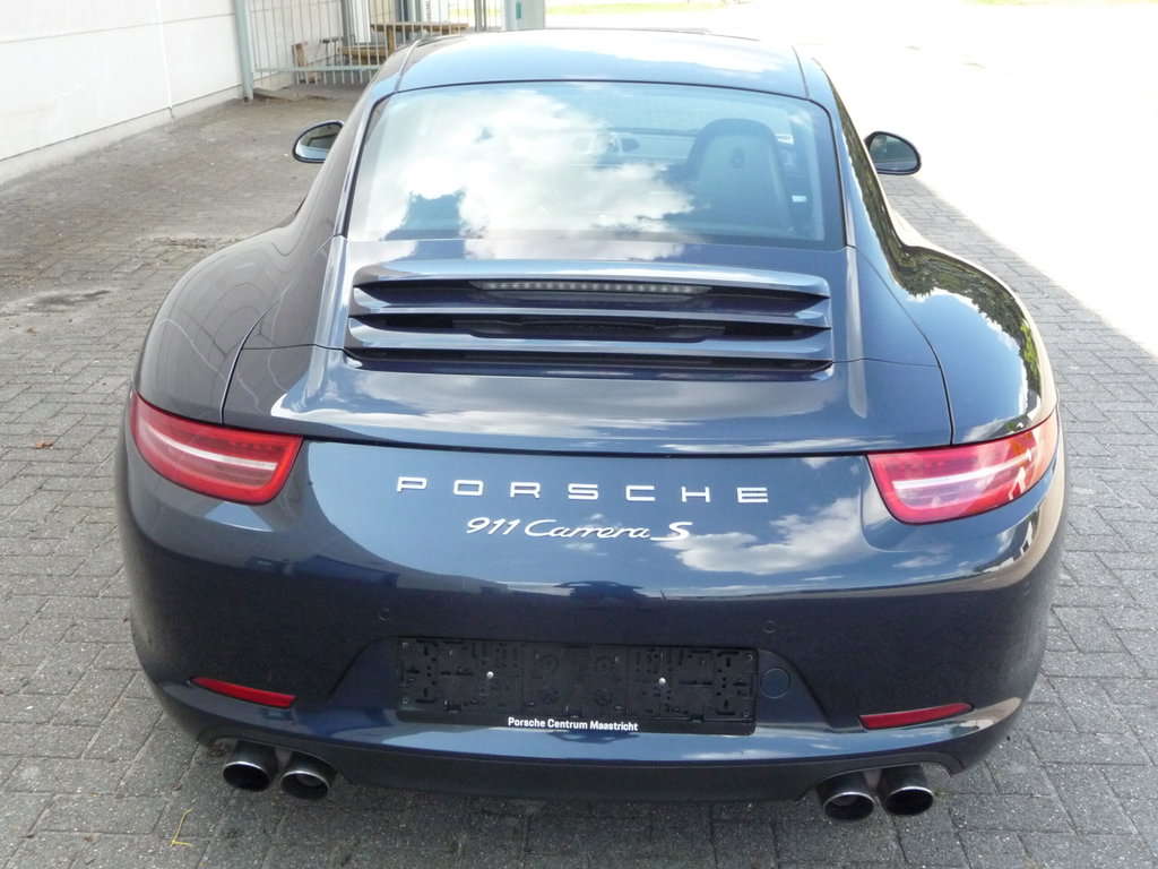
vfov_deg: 36.0
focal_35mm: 40
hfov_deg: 46.8
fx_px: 1338
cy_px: 434
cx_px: 579
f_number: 3.9
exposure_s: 1/500
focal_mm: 6.7
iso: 400
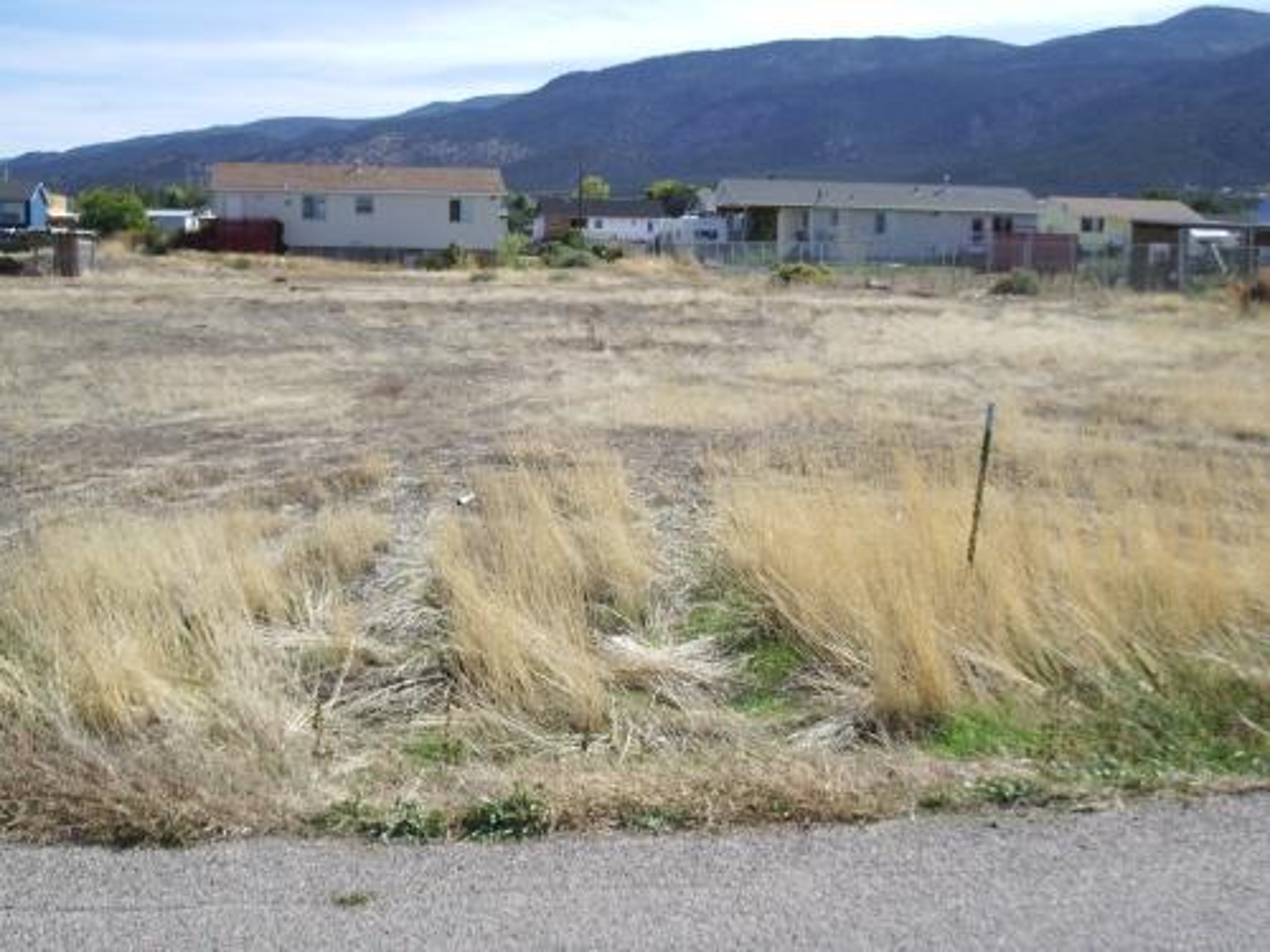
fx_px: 1834
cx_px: 635
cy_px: 476
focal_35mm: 50
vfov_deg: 29.1
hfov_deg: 38.2
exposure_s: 1/250
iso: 50
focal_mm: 8.2
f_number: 5
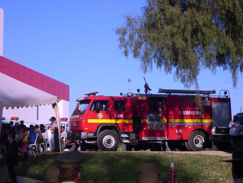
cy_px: 92
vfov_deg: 18.2
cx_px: 122
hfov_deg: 24.1
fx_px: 569
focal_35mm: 81
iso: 80
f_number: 11.3
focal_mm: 13.5
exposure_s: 1/90
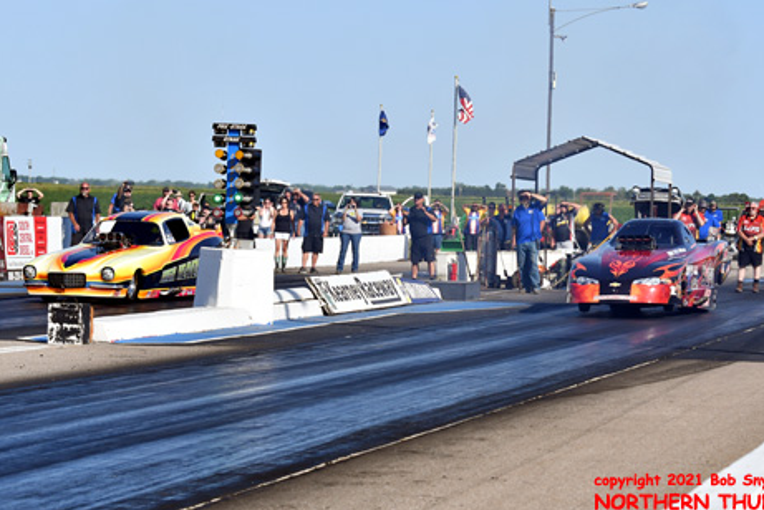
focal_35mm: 152
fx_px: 3228
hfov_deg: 13.5
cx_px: 413
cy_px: 248
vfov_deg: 9.0
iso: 160
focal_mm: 70
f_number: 5.6
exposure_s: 1/1250
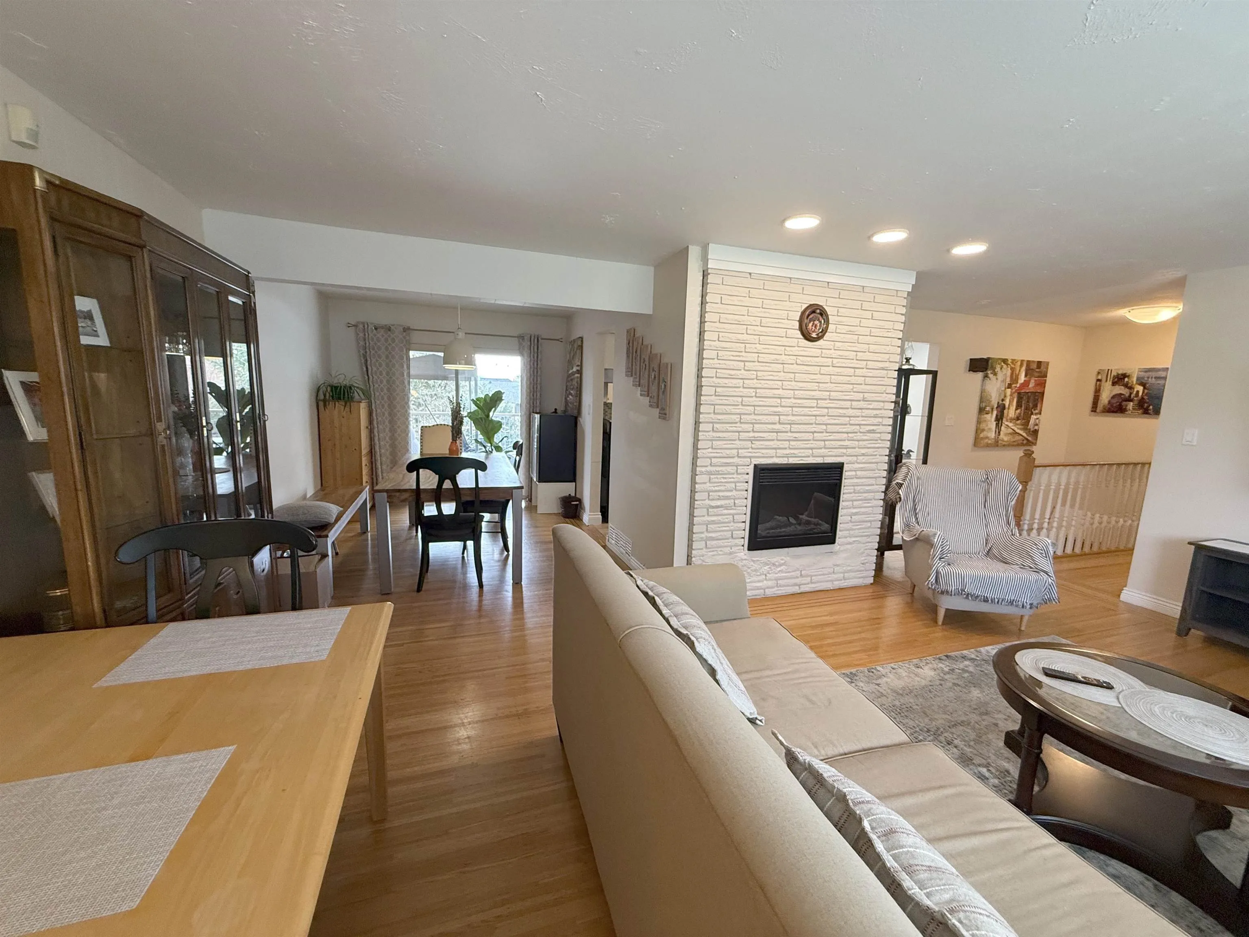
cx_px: 624
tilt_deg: -7.5
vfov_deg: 85.7
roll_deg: -2.0
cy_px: 468
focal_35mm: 14
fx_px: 505
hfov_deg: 102.1
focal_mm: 2.22
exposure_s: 1/120
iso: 320
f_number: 2.2
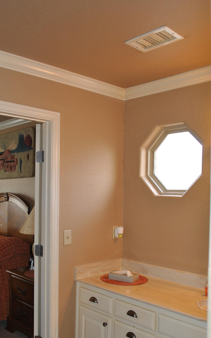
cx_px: 98
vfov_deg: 55.1
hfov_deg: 36.2
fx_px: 322
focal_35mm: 35
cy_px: 194
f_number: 3.5
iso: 200
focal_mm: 18
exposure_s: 1/60
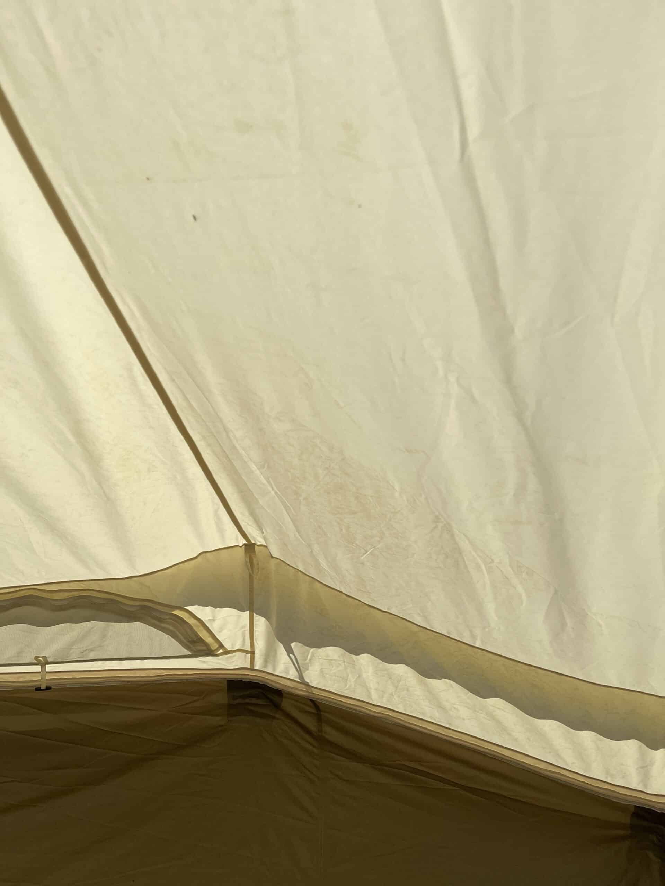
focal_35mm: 26
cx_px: 332
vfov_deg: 67.3
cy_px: 443
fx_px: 666
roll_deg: -4.2
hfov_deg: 53.1
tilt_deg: -22.5
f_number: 1.6
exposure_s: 1/7874
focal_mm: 5.1
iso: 50
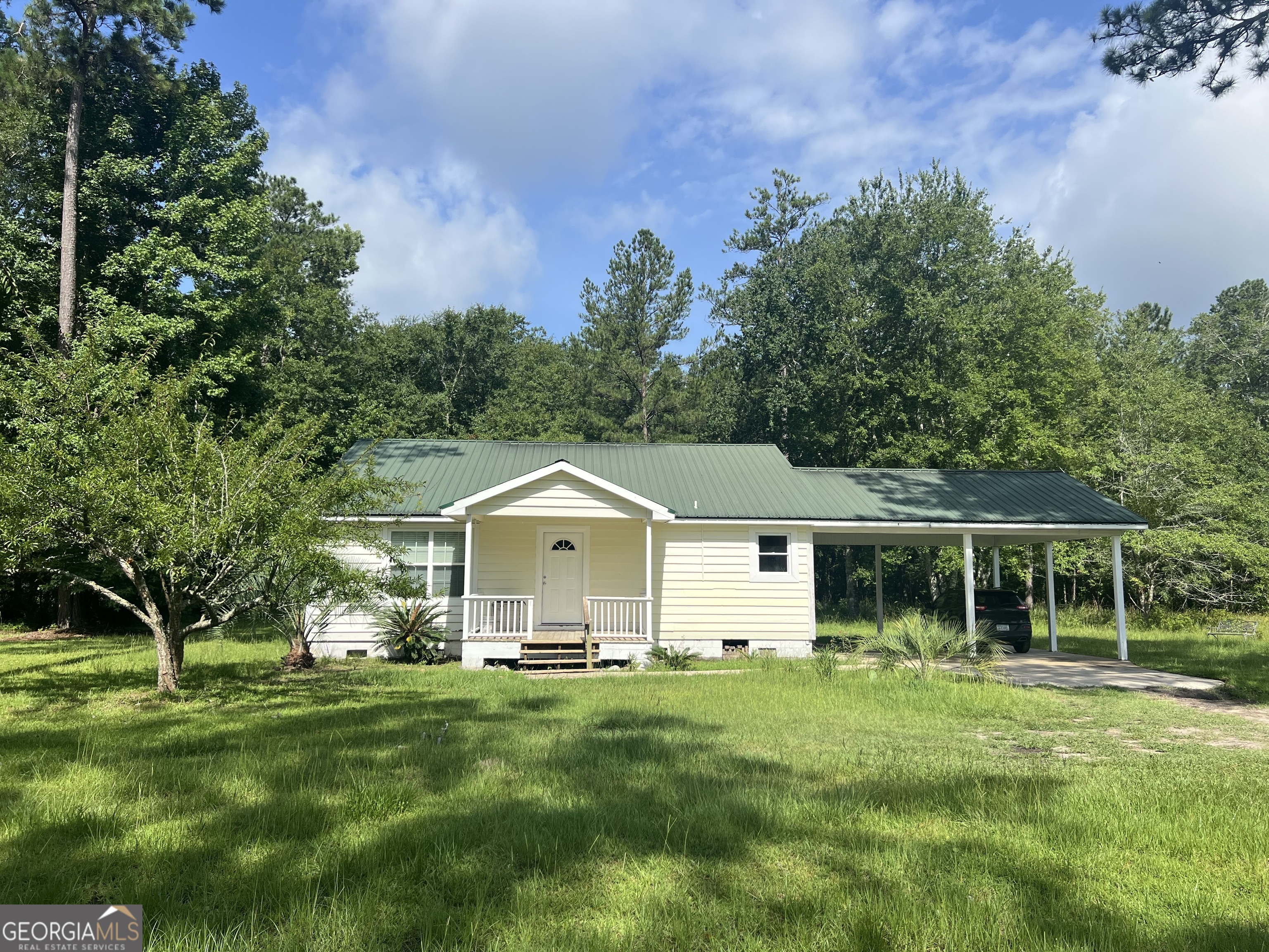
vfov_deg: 53.1
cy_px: 476
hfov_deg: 67.3
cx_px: 634
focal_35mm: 26
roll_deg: -0.8
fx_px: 953
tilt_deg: +6.3
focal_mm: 5.7
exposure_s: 1/3968
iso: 50
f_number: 1.5
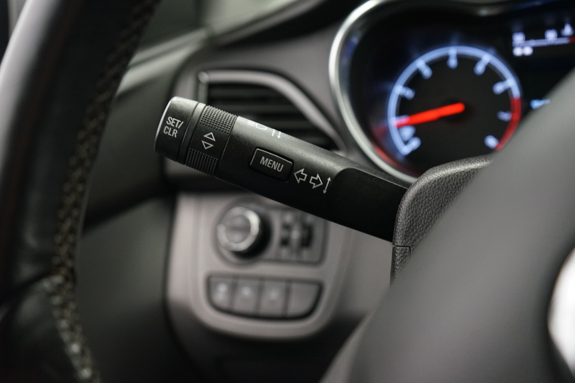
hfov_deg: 55.8
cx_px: 288
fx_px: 543
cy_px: 192
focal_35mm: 34
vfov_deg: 38.9
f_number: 4
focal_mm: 34
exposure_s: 1/60
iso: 3200
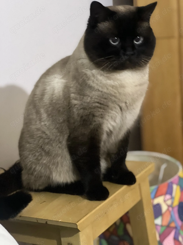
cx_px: 92
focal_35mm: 77
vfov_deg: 25.3
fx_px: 543
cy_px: 122
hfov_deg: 19.1
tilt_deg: -11.1
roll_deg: +4.9
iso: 1000
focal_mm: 9
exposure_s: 1/14
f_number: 2.8
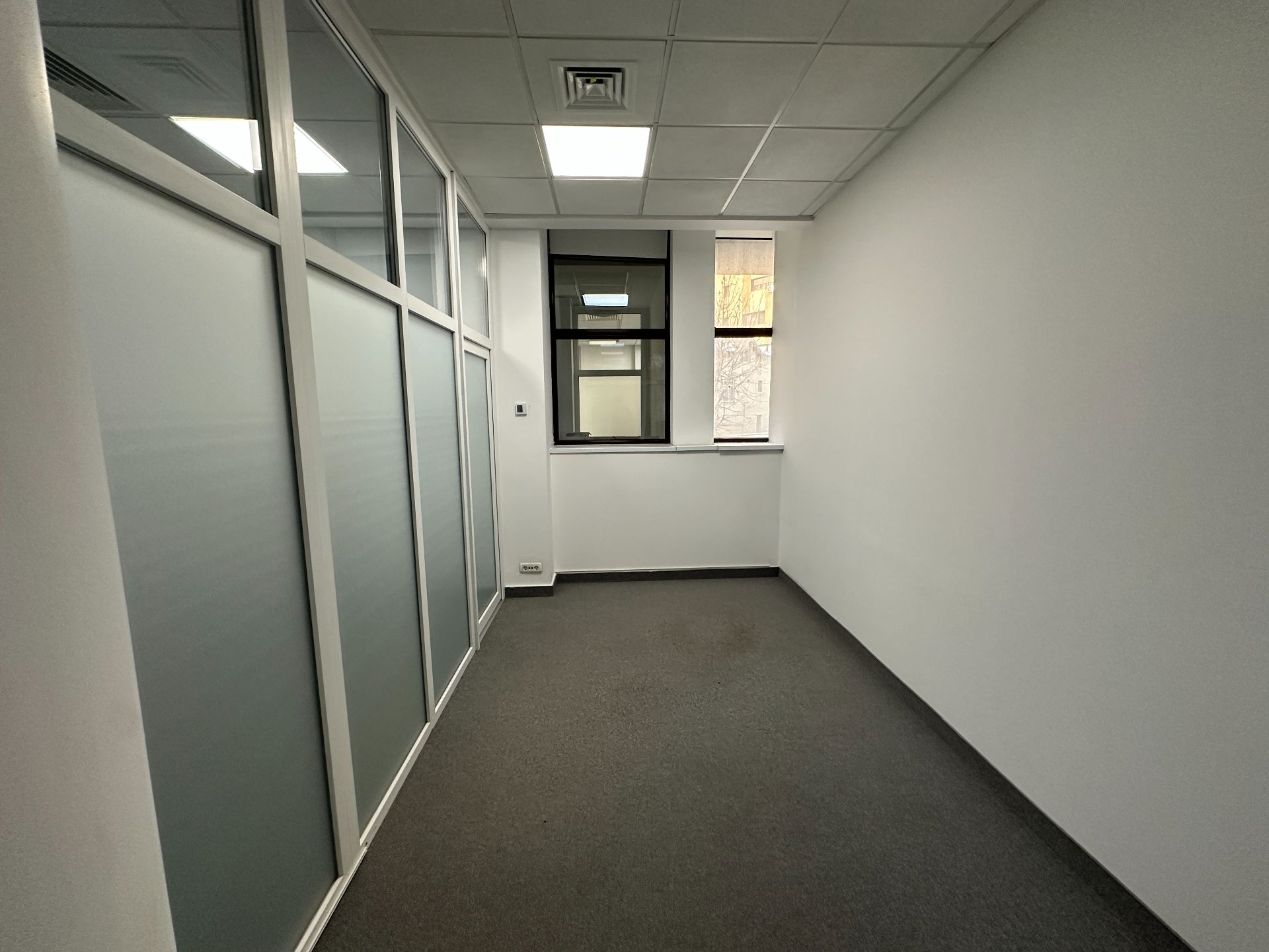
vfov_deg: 85.7
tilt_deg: -8.0
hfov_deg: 102.1
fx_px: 513
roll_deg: +0.0
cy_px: 476
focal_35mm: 14
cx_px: 634
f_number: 2.2
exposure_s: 1/100
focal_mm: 2.22
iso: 250
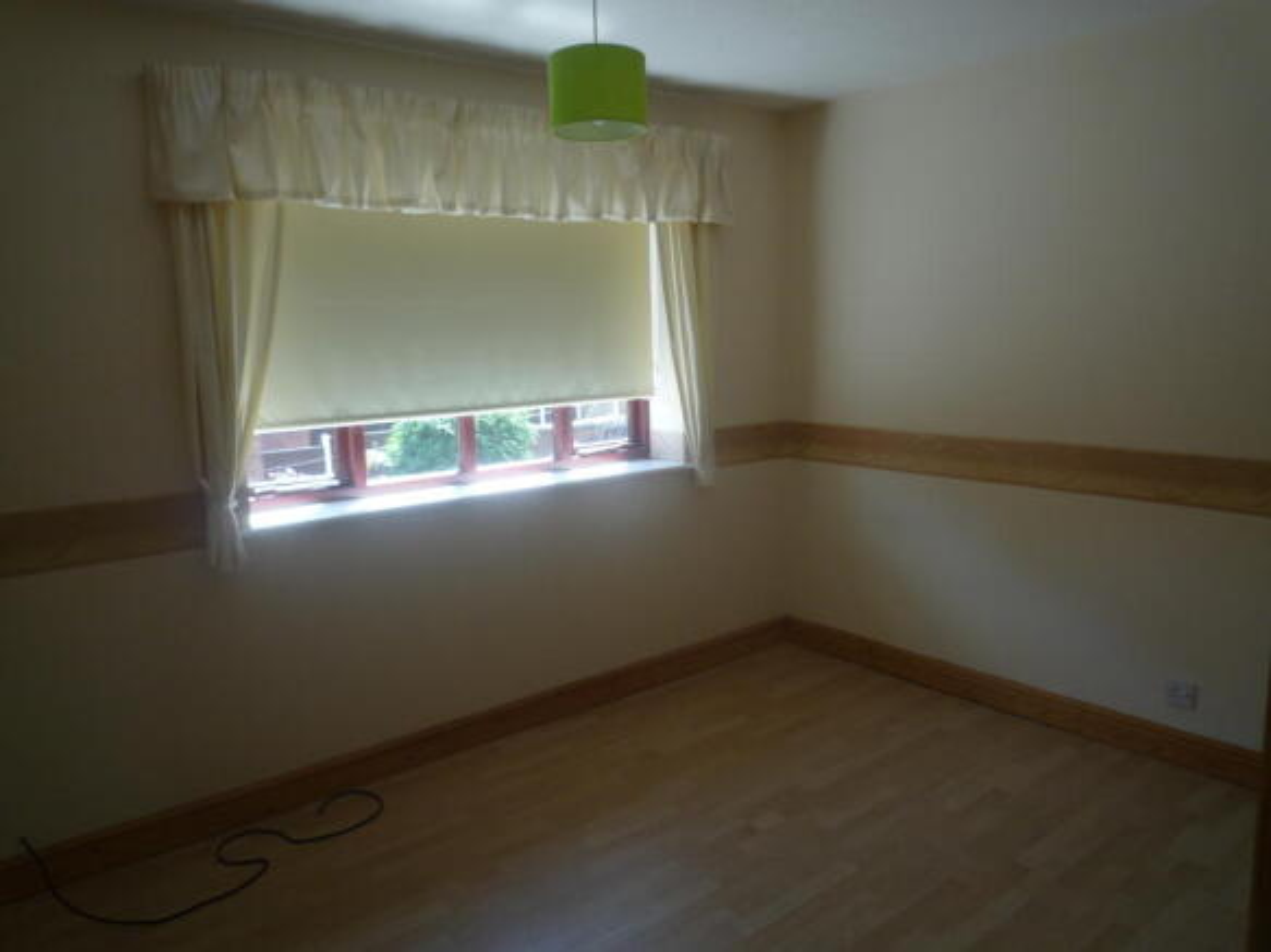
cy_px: 476
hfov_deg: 69.4
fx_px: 918
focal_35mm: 25
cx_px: 636
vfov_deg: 54.9
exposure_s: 1/100
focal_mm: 4.4
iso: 100
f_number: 2.8
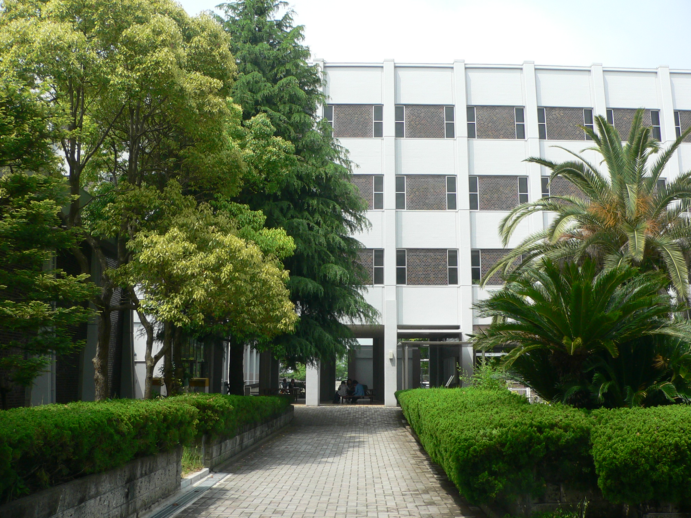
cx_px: 346
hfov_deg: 52.6
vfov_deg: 40.7
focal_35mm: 35
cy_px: 259
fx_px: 699
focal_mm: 4.6
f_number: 4
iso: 80
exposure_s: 1/250
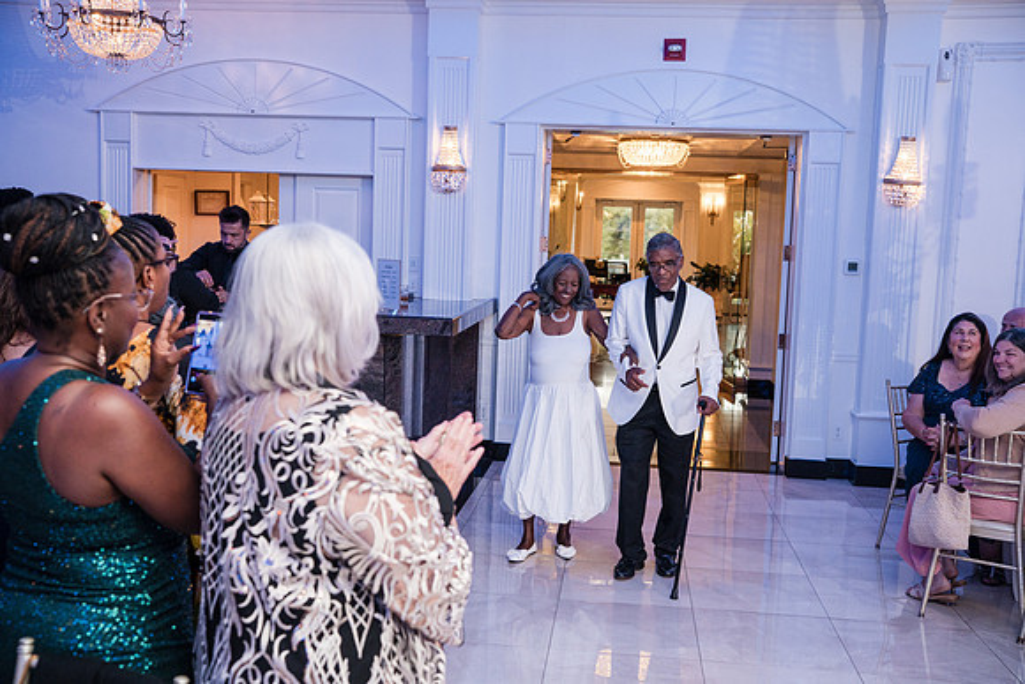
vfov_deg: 35.1
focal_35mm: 38
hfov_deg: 50.7
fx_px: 1082
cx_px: 512
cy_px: 342
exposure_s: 1/250
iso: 3200
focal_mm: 38
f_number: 4
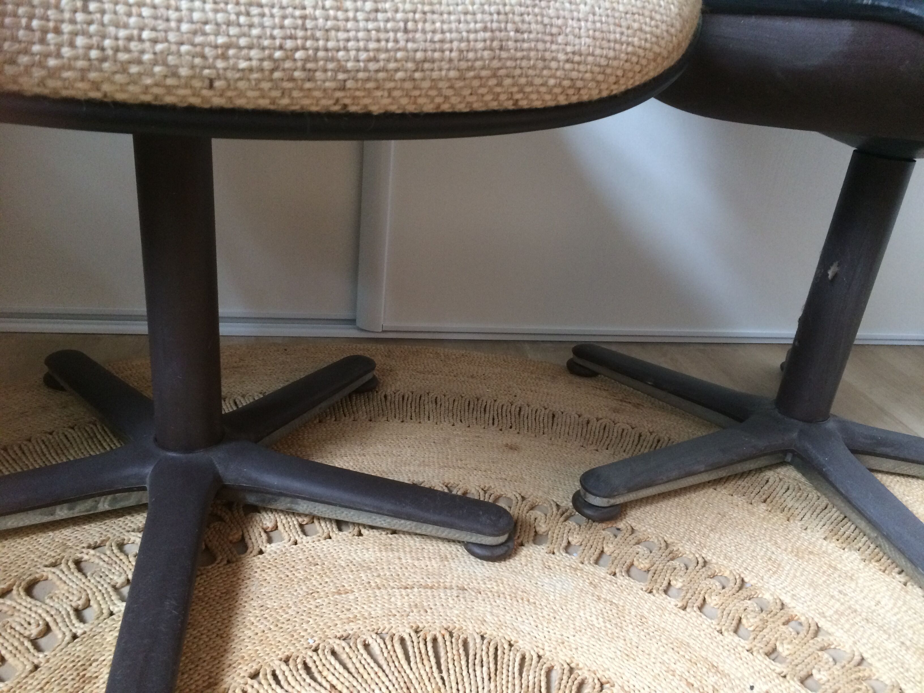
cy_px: 346
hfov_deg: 61.7
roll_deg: -5.8
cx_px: 462
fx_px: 774
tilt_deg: -26.2
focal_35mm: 29
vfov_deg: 48.2
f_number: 2.2
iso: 200
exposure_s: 1/33
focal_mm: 4.15
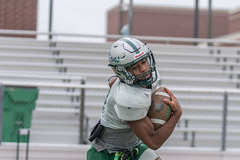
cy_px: 126
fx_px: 1300
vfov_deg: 7.0
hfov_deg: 10.5
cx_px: 130
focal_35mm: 195
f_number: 2.8
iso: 160
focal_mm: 105
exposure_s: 1/1250
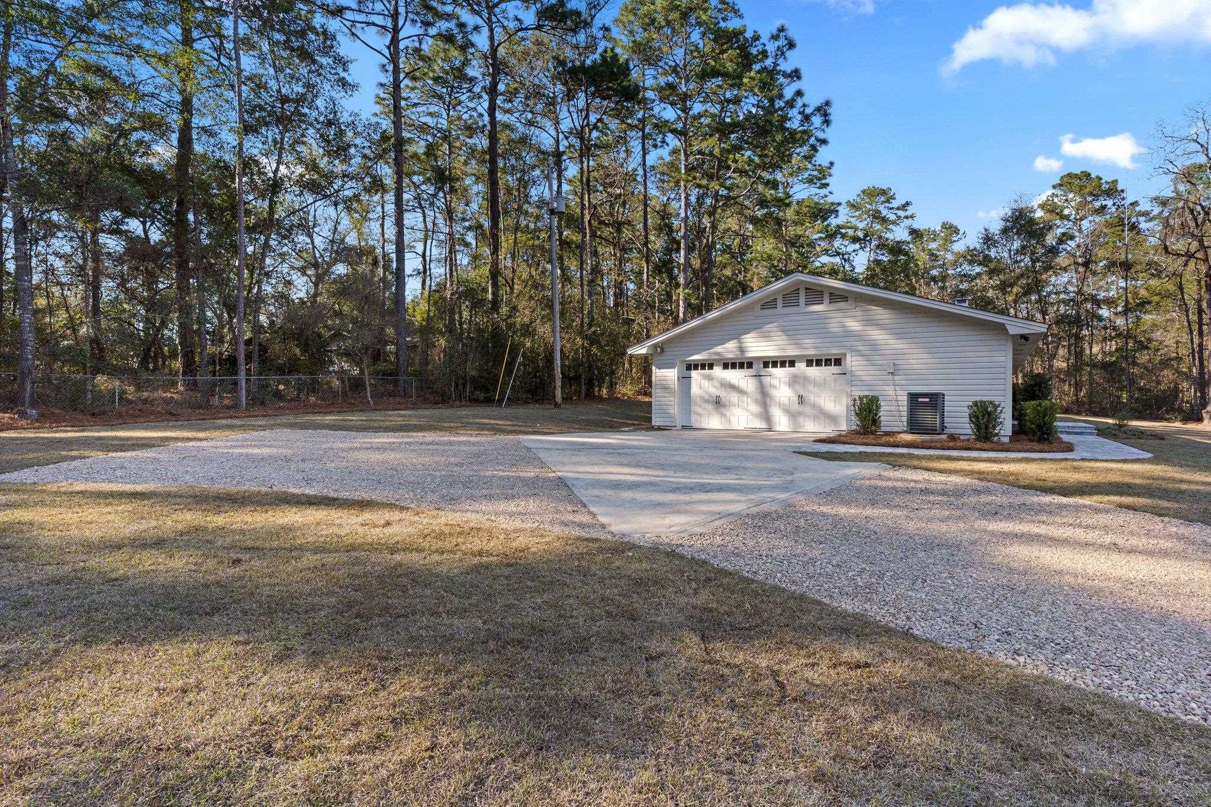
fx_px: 572
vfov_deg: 70.4
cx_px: 606
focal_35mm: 17
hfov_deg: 93.3
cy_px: 404
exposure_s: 1/5
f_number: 9
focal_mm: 17
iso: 100
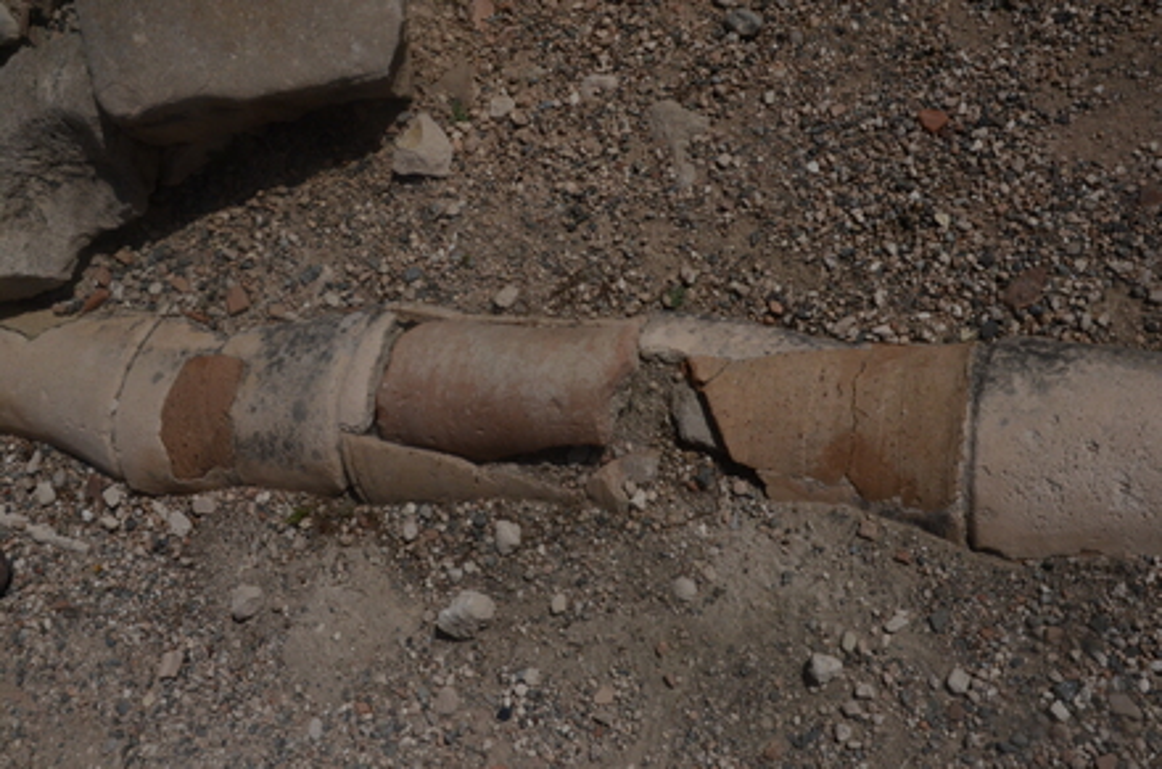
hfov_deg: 49.7
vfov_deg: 34.0
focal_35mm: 39
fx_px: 1256
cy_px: 384
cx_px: 581
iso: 1000
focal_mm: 26
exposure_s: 1/2000
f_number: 22
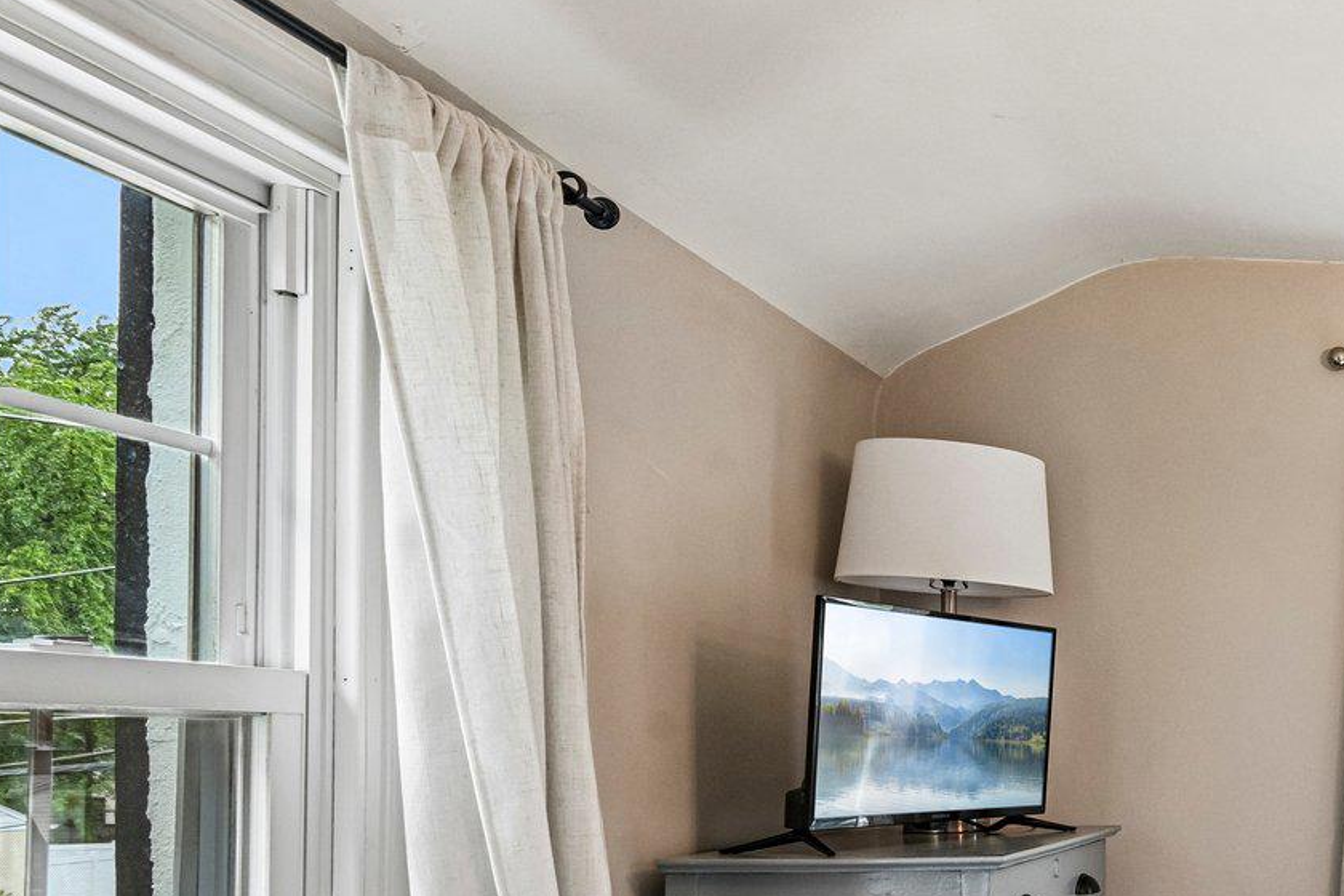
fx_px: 1456
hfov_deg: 37.3
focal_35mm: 39
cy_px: 742
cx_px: 1622
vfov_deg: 33.0
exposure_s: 1/25
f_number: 8
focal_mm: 16
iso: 800
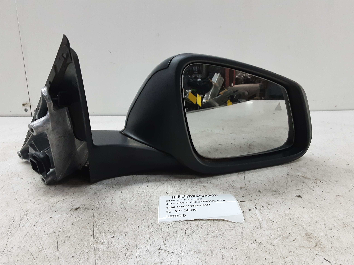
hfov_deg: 63.4
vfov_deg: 49.7
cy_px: 137
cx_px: 175
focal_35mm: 28
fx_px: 286
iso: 125
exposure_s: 1/50
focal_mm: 2.91
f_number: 1.9
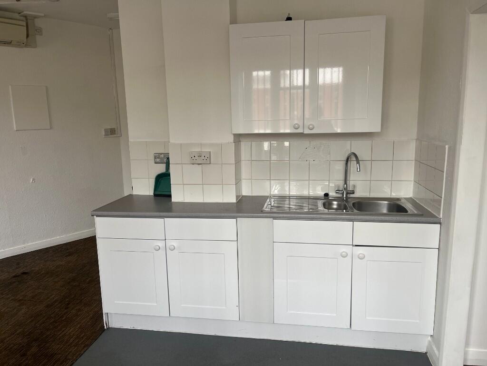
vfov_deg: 53.1
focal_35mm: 26
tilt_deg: -9.9
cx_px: 244
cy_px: 183
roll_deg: +0.7
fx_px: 366
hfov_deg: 67.3
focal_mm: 5.1
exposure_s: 1/122
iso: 50
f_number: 1.6
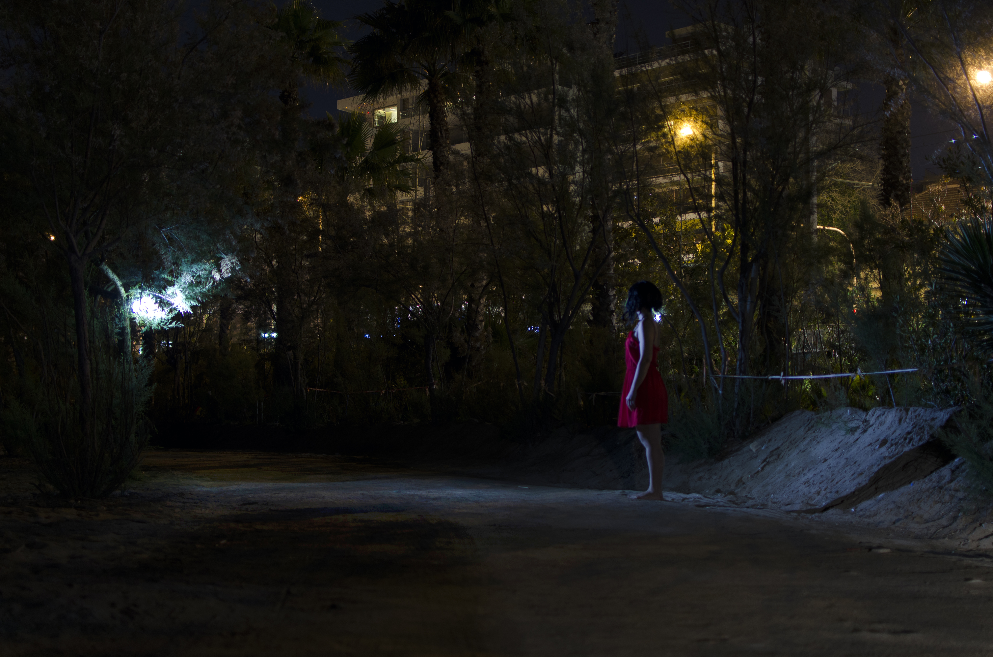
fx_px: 1445
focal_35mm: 52
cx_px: 496
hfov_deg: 37.9
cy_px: 328
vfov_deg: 25.6
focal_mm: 35
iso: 100
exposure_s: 1/2
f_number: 1.8
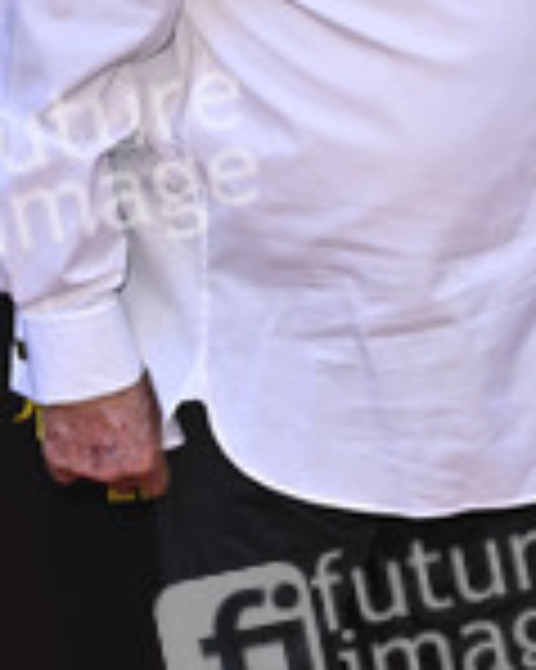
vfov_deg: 20.8
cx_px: 518
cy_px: -45
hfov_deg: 17.1
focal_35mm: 88
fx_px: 1747
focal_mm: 35
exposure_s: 1/250
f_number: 6.3
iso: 1000
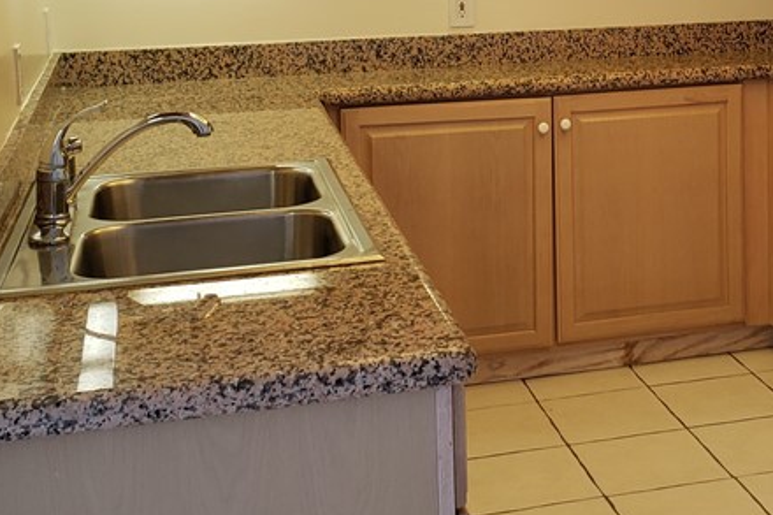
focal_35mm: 63
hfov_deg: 31.0
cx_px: 636
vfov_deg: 21.0
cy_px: 28
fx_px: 1352
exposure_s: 1/60
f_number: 2.4
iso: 80
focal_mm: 4.3
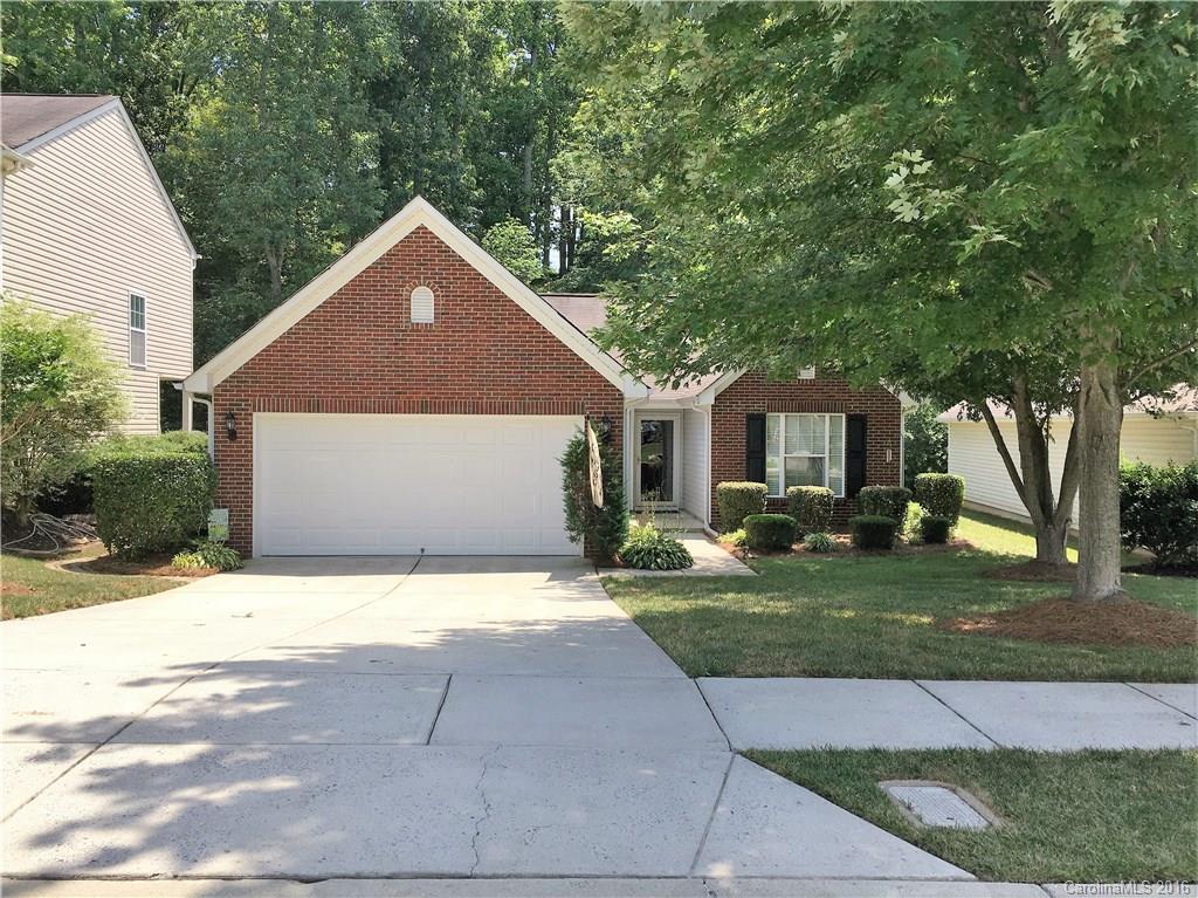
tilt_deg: -0.9
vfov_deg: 48.2
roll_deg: +0.4
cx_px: 599
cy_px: 449
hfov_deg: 61.7
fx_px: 1003
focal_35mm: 29
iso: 25
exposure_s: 1/836
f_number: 2.2
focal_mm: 4.15
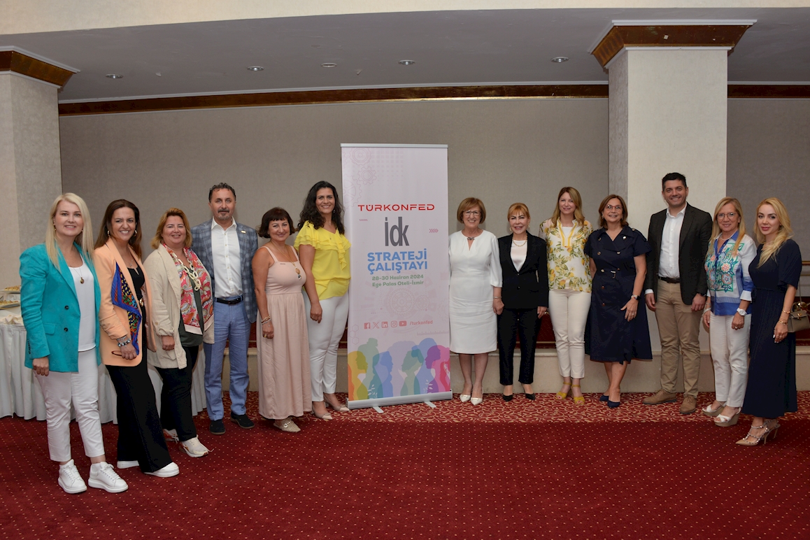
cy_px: 278
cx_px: 411
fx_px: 652
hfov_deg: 63.7
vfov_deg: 45.0
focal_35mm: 29
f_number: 7.1
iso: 800
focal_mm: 28
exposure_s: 1/60
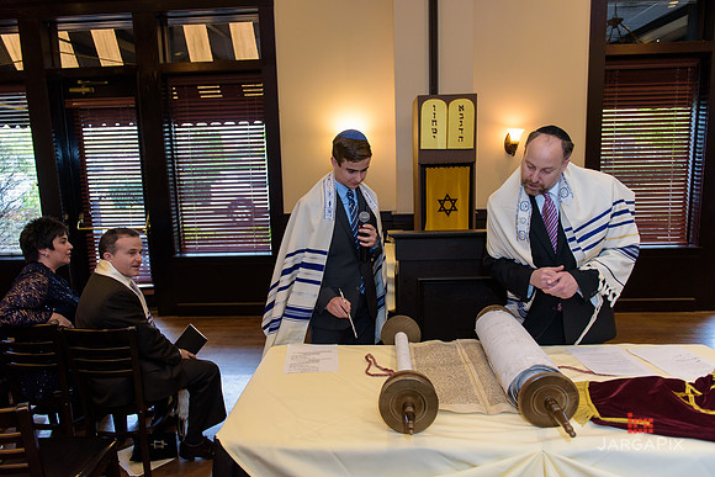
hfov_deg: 69.4
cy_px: 238
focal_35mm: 26
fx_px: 516
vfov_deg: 49.6
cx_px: 358
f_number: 3.2
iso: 1250
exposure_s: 1/125
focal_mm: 26
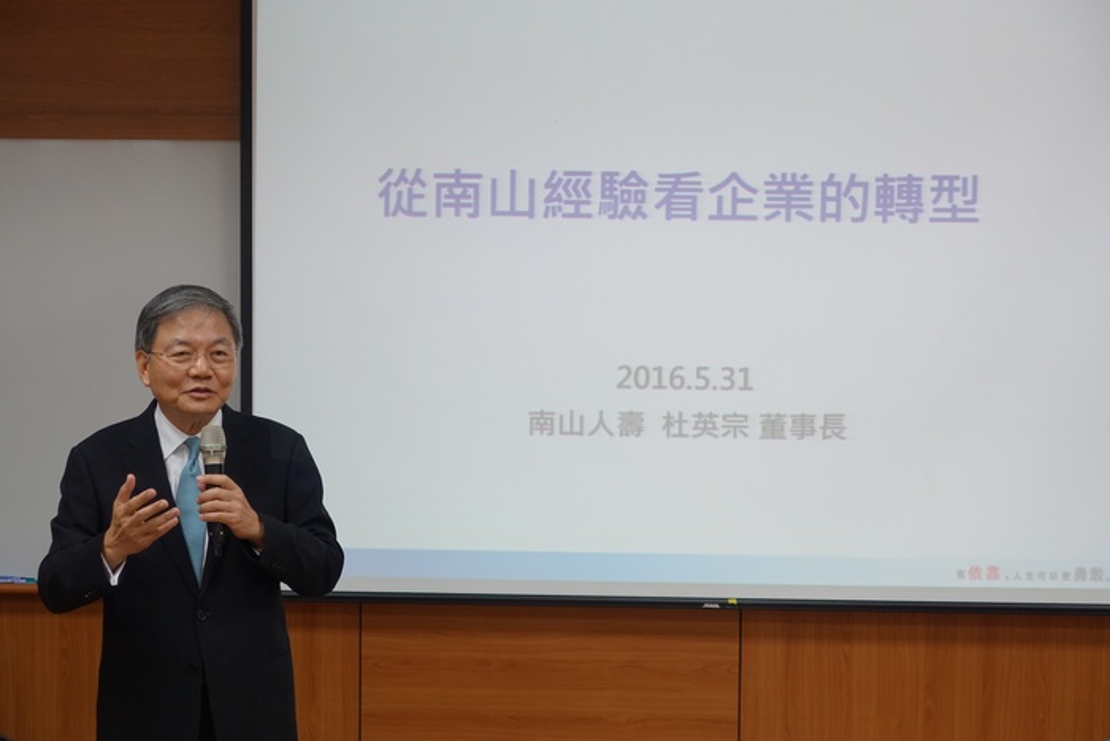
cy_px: 370
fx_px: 2004
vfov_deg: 20.9
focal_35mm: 65
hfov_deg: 31.0
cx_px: 555
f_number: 2.8
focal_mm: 23.73
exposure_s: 1/80
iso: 250
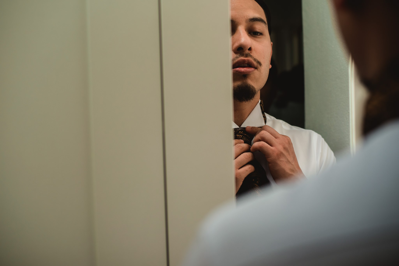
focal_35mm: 50
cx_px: 200
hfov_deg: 39.6
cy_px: 133
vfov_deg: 27.0
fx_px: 554
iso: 320
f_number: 2.2
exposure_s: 1/1000
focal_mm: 50
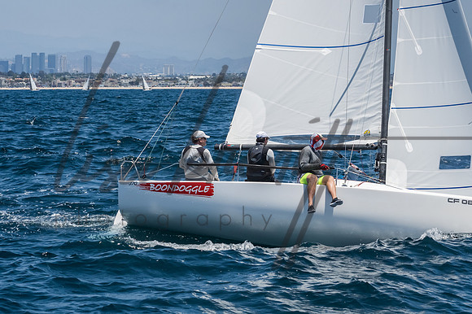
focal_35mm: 138
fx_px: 1808
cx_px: 236
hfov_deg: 14.9
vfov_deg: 9.9
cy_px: 157
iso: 640
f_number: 14
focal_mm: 92
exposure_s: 1/1600
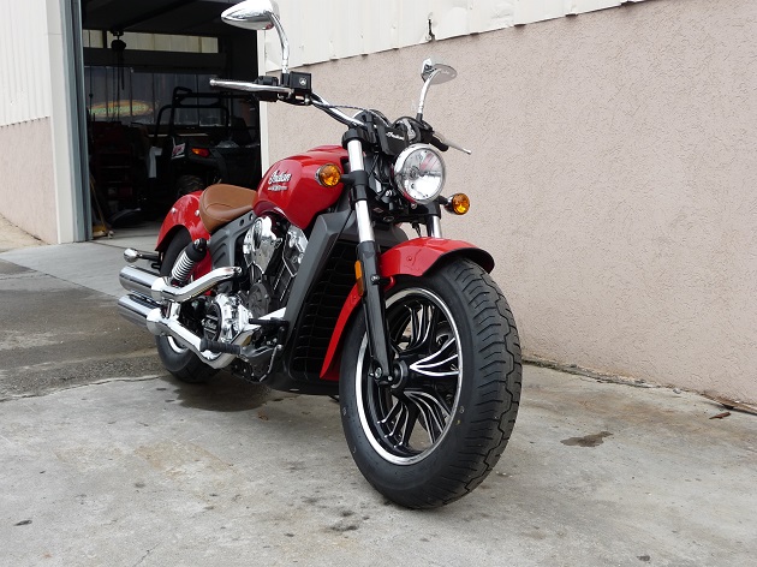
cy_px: 284
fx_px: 940
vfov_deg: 33.6
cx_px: 378
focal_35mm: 43
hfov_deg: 43.9
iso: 100
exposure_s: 1/320
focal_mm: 7.1
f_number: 4
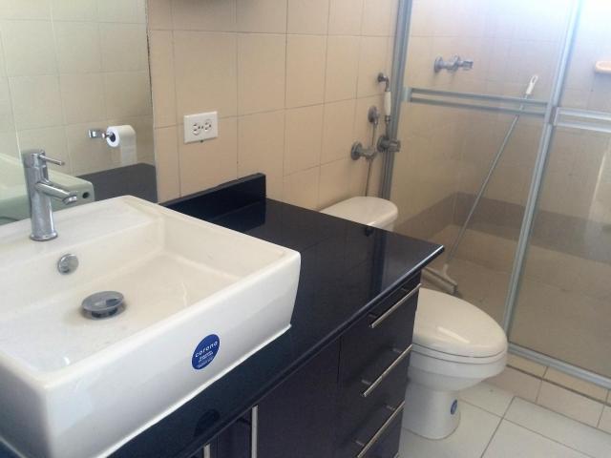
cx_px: 306
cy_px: 229
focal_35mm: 29
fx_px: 512
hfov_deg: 61.7
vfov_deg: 48.2
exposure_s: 1/30
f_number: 2.2
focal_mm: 4.15
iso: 250
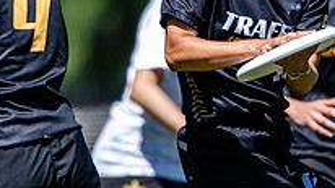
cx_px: 295
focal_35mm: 2012
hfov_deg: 1.1
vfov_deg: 0.6
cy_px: 132
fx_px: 17877
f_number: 3.2
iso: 110
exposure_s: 1/1600
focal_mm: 400
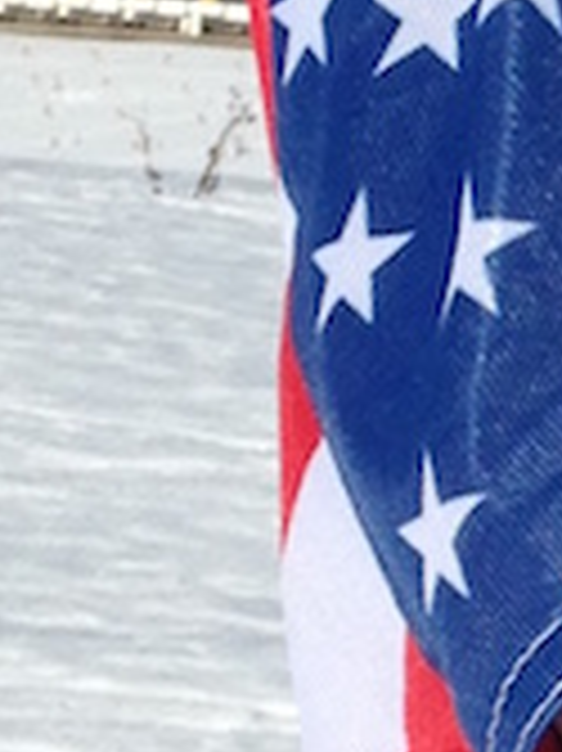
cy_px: 250
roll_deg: -2.3
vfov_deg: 7.5
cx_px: 1578
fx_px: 5722
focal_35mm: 264
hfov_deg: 5.3
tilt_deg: -7.0
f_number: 2.4
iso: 50
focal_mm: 4.12
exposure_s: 1/2857
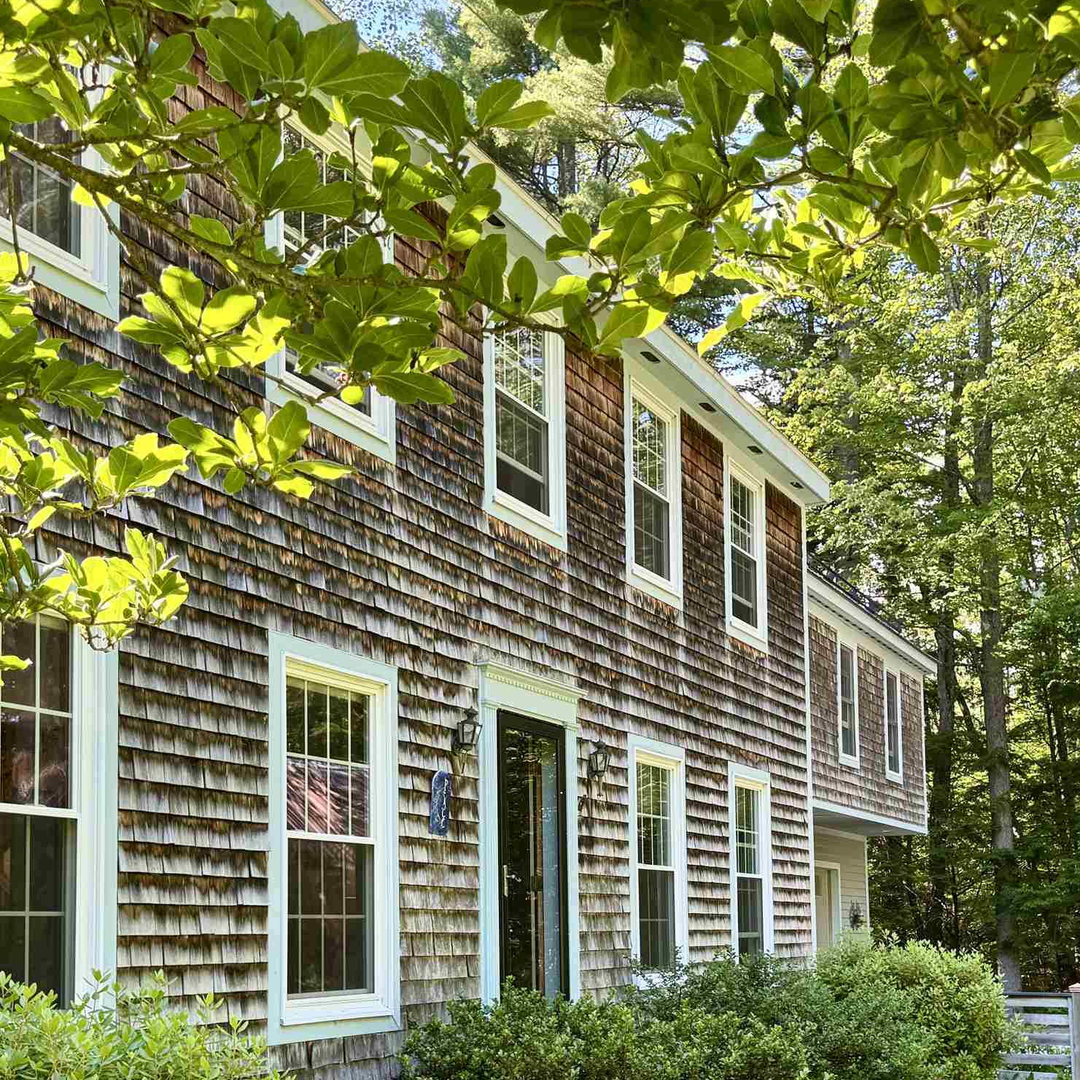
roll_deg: +0.5
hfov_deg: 38.3
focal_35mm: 44
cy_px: 812
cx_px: 583
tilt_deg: +4.8
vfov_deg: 37.4
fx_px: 1553
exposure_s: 1/176
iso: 64
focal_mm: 6.76
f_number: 1.78
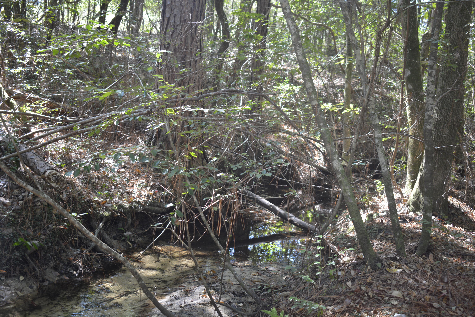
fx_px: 594
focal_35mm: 45
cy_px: 158
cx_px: 238
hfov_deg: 43.6
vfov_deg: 29.9
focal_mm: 30
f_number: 4.2
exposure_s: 1/60
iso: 450
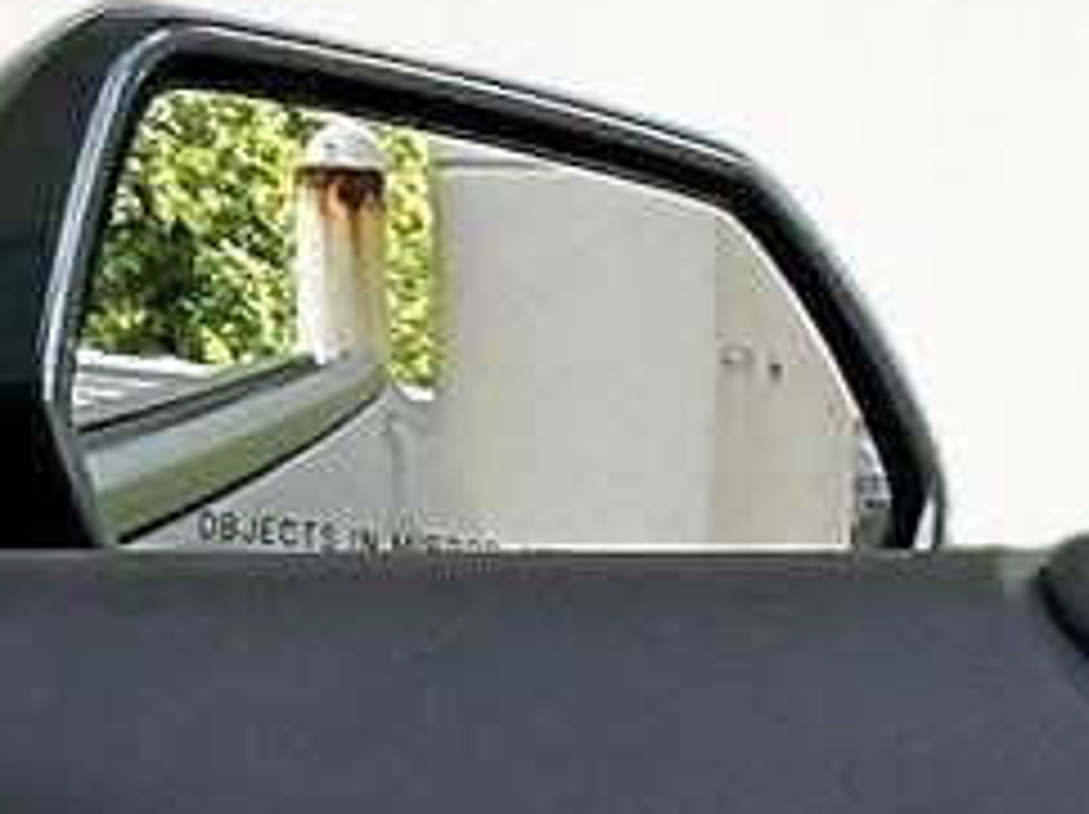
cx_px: 2084
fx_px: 6034
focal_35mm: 192
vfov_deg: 7.0
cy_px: 2379
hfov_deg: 9.7
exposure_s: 1/122
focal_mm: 3
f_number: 1.8
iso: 25
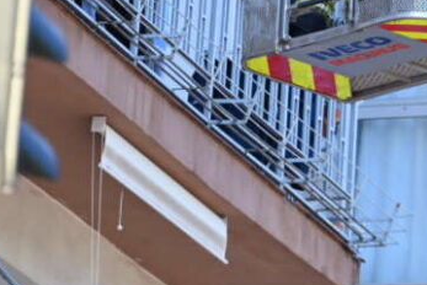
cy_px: -123
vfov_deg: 2.2
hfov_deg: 3.3
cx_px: 362
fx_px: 7348
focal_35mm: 619
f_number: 5
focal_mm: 210
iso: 320
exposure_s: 1/500
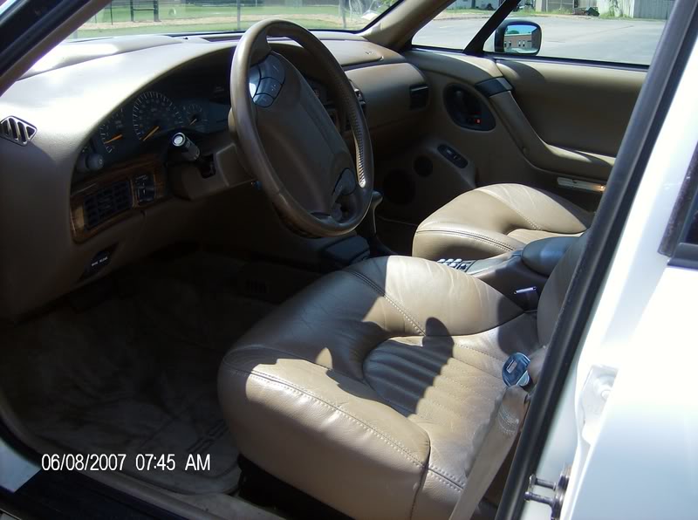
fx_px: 724
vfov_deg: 39.5
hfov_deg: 51.5
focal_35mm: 36
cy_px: 260
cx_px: 349
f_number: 2.8
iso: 100
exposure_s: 1/499
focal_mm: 6
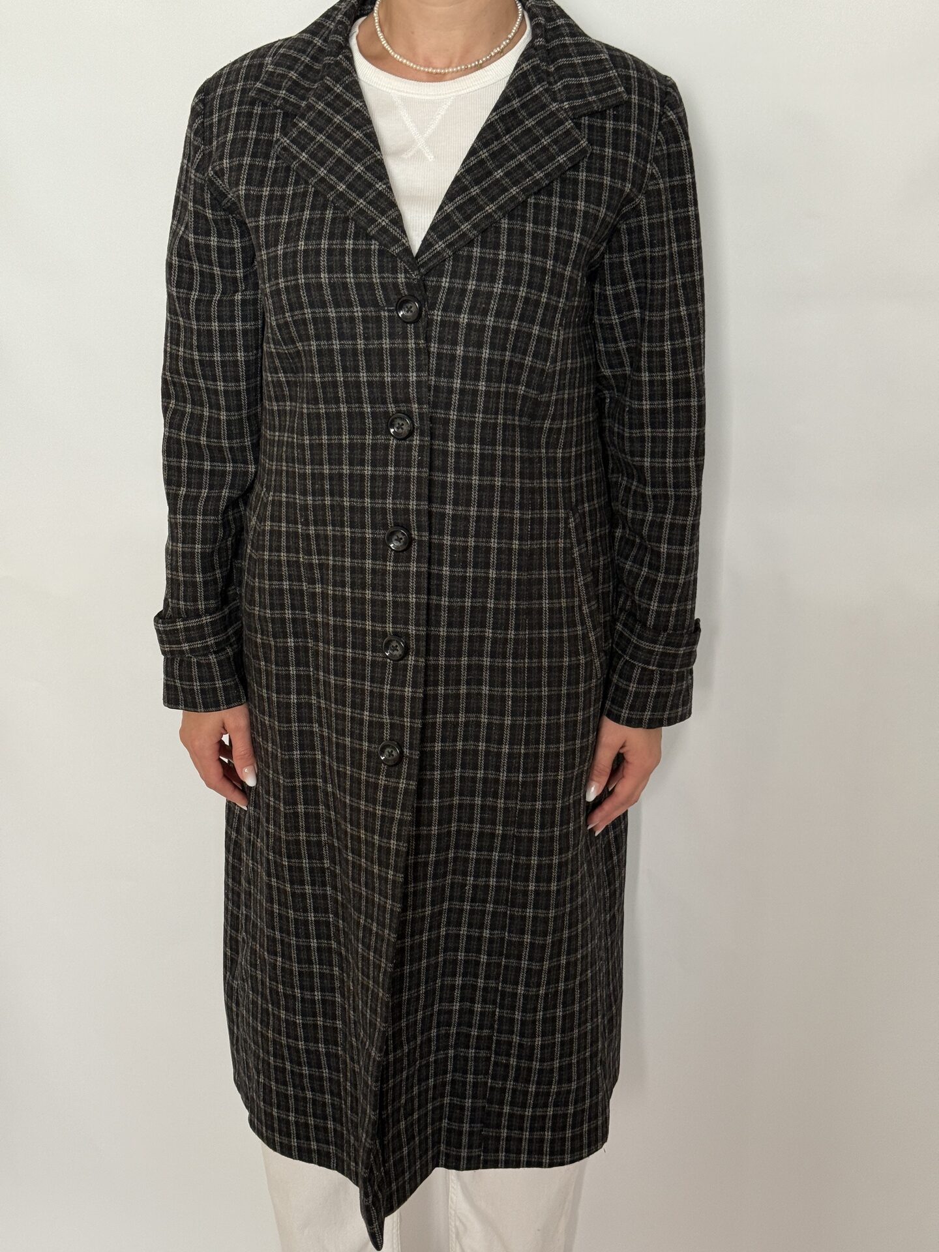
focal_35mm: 48
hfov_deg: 30.3
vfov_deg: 39.7
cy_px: 626
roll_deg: -0.7
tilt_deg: -18.5
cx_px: 470
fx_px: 1736
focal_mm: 6.76
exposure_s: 1/121
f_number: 1.78
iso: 64
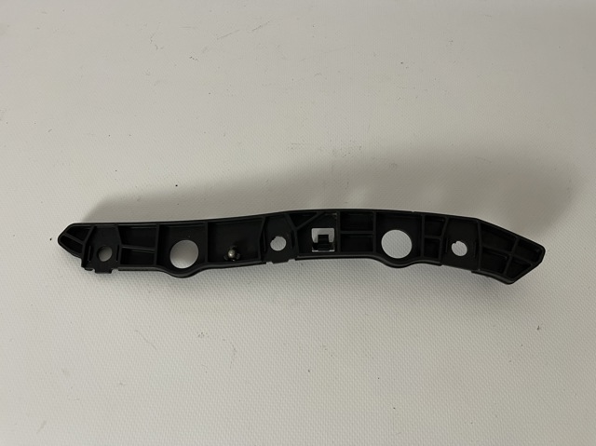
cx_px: 298
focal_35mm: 25
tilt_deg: -66.4
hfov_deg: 69.4
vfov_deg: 54.8
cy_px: 223
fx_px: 430
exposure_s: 1/60
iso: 250
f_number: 1.6
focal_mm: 5.1
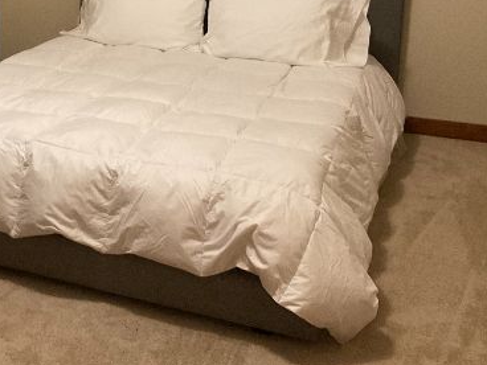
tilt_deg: -11.4
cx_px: 56
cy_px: 28
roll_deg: -1.2
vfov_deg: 22.6
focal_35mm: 63
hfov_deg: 29.5
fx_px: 886
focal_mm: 3
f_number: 1.8
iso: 250
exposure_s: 1/30
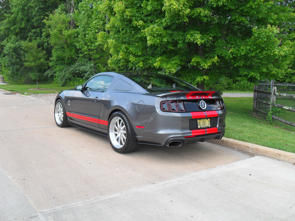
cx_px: 148
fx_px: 298
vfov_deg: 40.7
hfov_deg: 52.6
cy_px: 110
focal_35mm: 35
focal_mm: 6.2
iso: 100
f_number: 2.8
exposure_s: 1/350
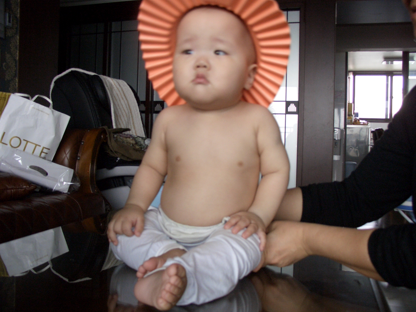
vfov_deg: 41.8
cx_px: 211
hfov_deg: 53.9
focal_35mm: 34
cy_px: 156
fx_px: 409
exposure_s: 1/60
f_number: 2.8
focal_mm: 7.1
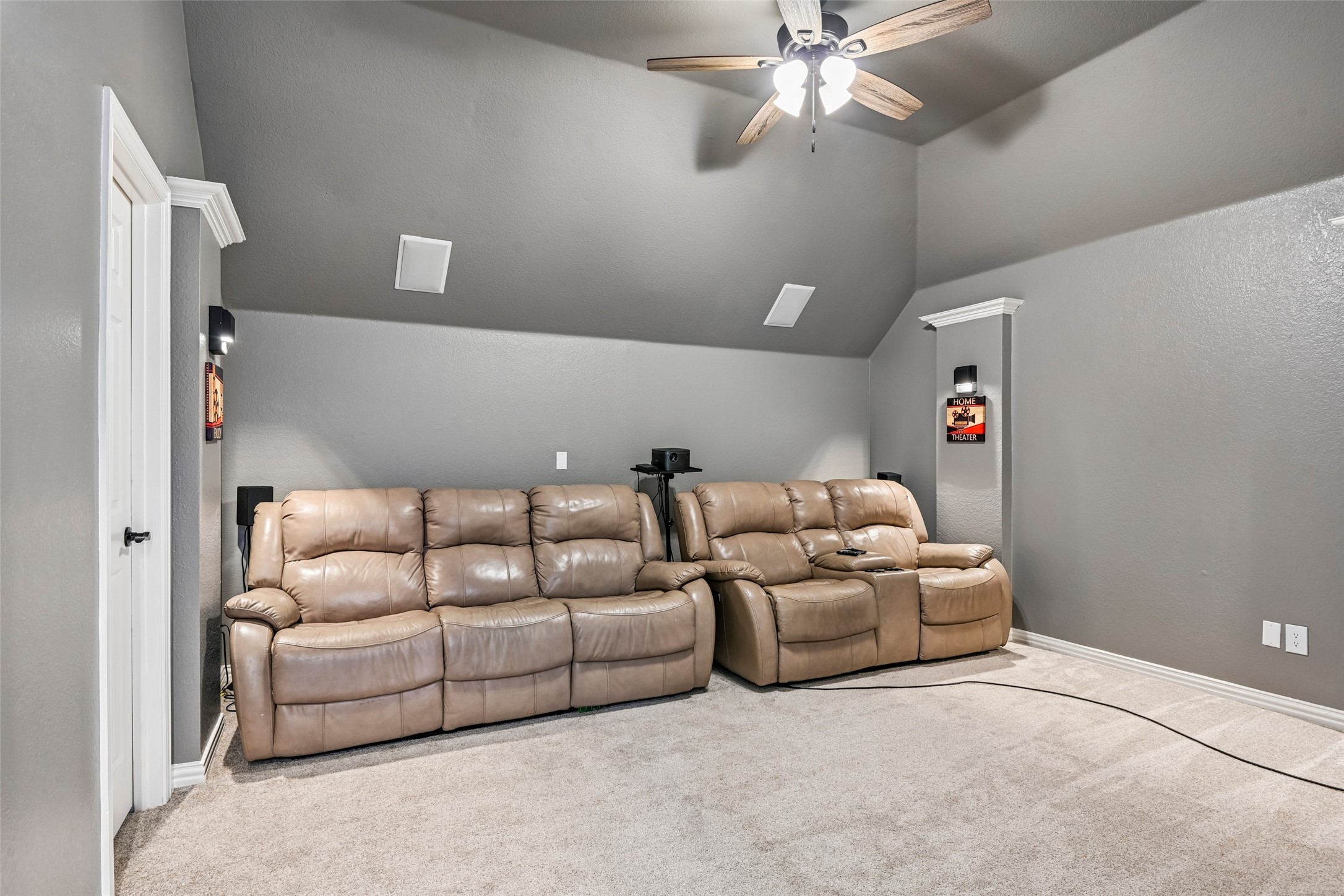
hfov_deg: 86.9
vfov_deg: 64.6
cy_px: 448
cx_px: 672
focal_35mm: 19
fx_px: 709
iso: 400
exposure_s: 1/3.33
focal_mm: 19
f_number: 8
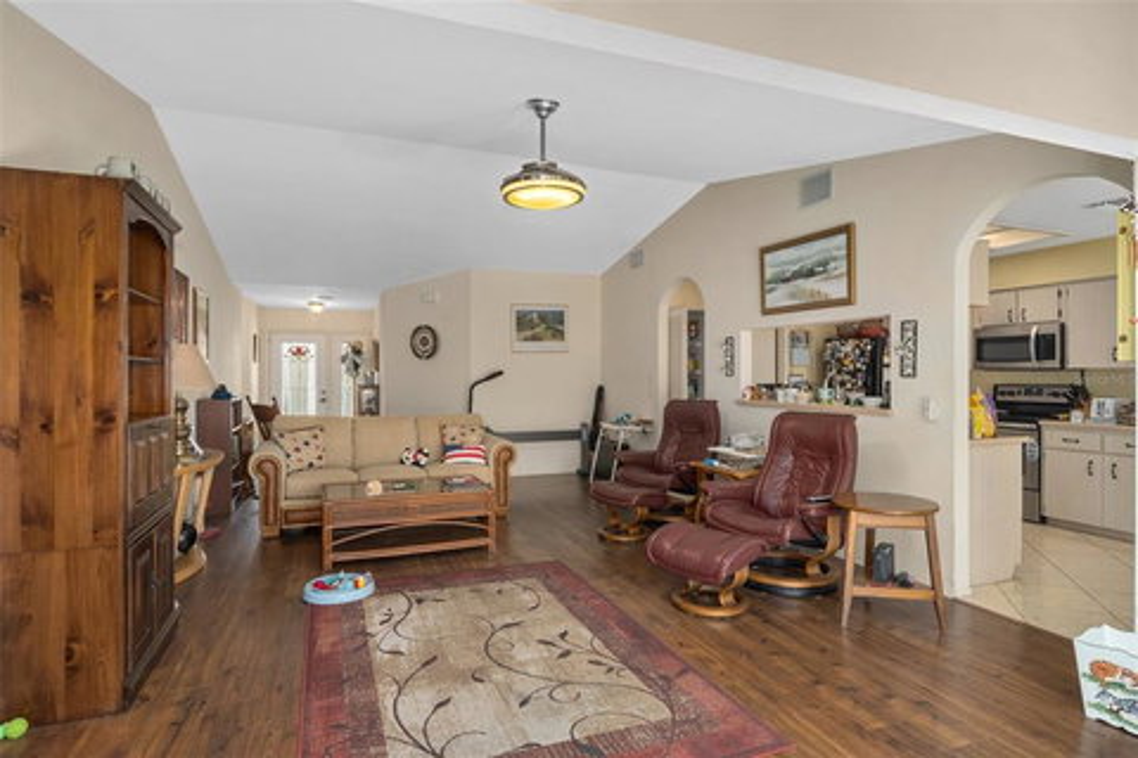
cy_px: 379
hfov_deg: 90.0
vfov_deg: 67.4
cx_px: 569
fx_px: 569
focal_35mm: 18
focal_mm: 12
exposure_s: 1/1.25
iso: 320
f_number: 8
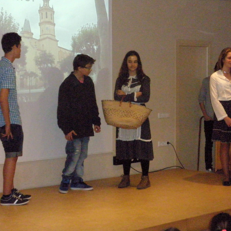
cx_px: 135
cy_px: 116
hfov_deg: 20.4
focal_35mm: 85
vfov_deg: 20.4
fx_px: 642
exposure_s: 1/80
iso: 800
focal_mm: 12.7
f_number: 5
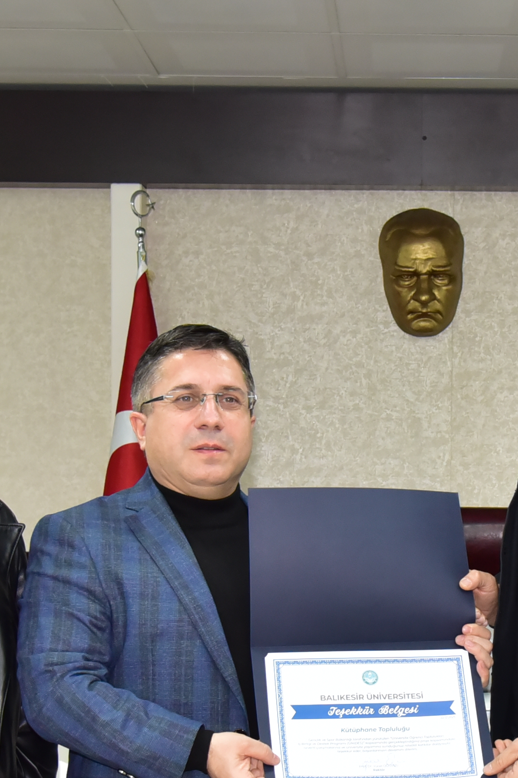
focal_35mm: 86
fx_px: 1856
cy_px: 574
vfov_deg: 23.4
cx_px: 447
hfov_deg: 15.7
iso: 2000
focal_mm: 31
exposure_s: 1/200
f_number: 5
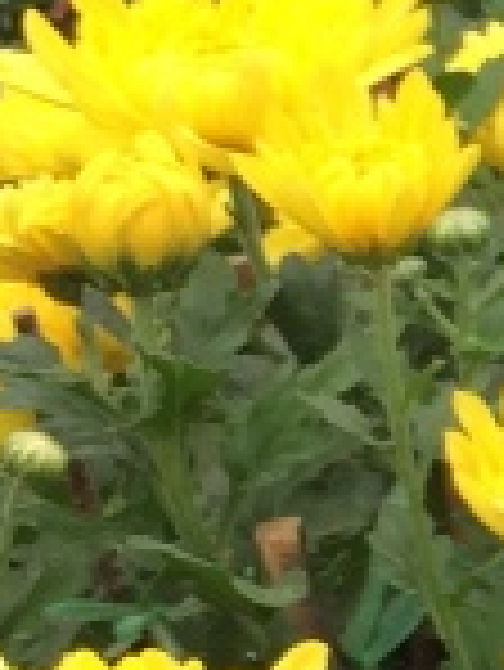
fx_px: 4032
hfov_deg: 6.9
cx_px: 1076
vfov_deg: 9.4
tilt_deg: -22.5
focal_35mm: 208
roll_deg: +0.2
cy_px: 686
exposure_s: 1/120
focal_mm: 4.15
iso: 40
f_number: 2.2
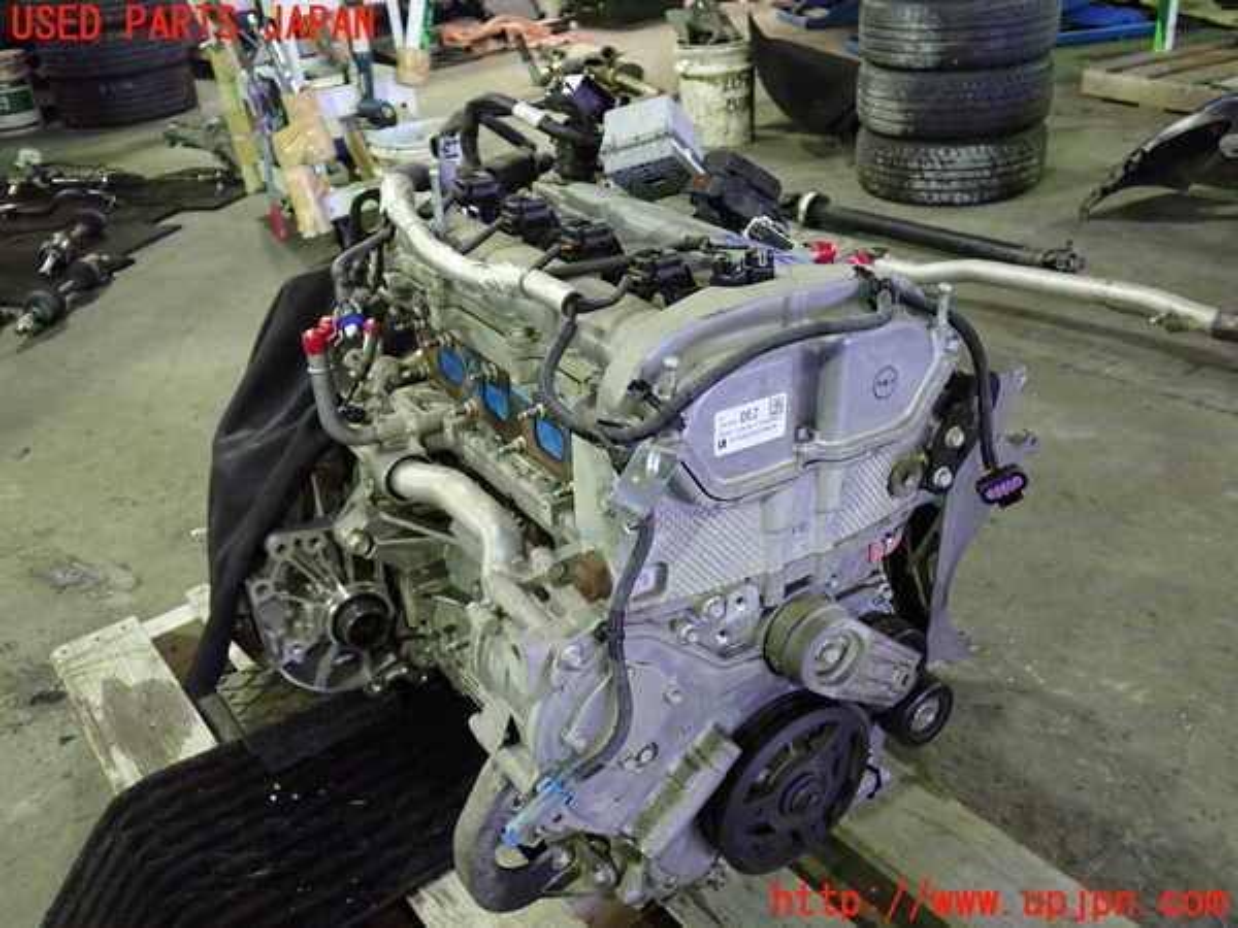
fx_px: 1073
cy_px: 464
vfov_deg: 46.8
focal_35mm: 30
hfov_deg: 60.0
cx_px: 619
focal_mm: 5.4
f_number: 2.3
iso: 800
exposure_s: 1/30
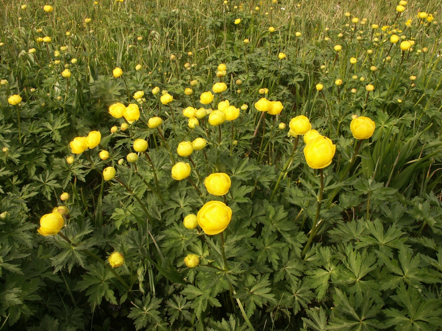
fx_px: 396
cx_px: 221
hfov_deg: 58.4
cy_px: 166
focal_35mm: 31
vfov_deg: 45.4
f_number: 5.6
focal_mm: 8.03
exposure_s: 1/350
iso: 100
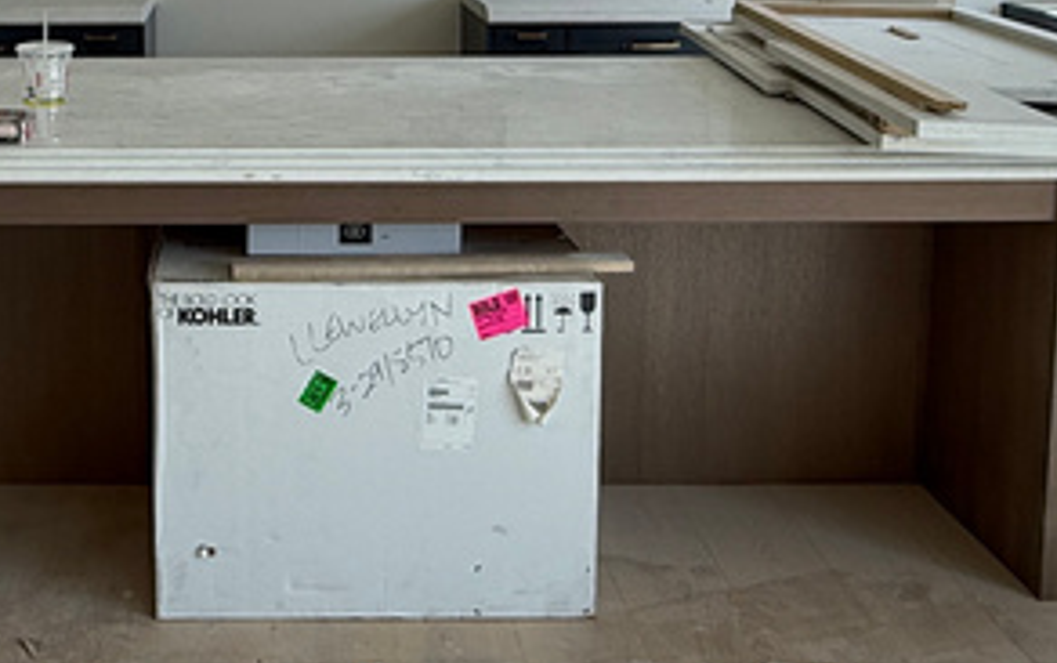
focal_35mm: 52
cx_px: 261
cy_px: 22
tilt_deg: -6.0
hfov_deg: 37.8
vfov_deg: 24.0
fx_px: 1499
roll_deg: +1.0
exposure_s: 1/393
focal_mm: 2.22
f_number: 2.2
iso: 64
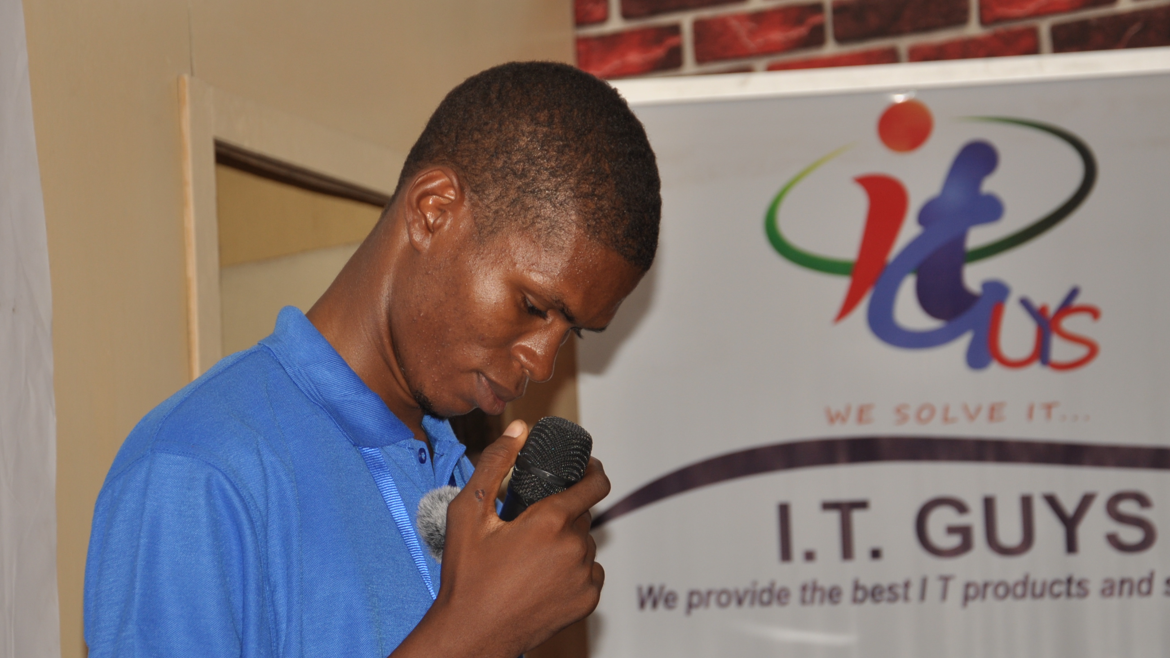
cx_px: 477
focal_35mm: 155
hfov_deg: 13.9
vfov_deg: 7.8
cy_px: 331
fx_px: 4808
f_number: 5.3
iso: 200
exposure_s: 1/60
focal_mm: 80
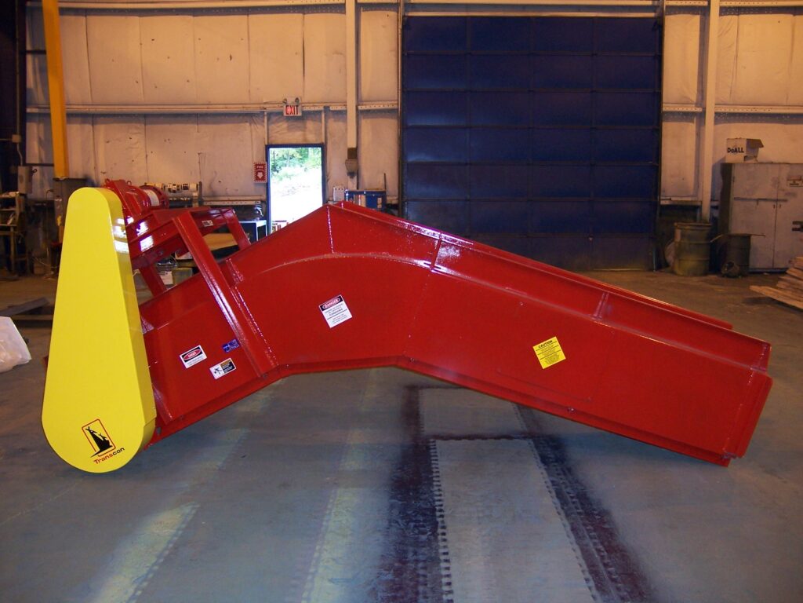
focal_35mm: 33
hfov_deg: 55.4
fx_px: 766
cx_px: 402
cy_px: 302
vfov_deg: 42.9
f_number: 2.8
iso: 140
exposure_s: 1/30
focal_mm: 5.5
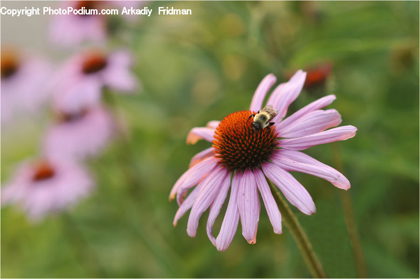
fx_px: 1486
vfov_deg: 10.7
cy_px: 140
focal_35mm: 128
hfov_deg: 16.1
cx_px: 210
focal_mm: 85
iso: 200
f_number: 2.8
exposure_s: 1/250
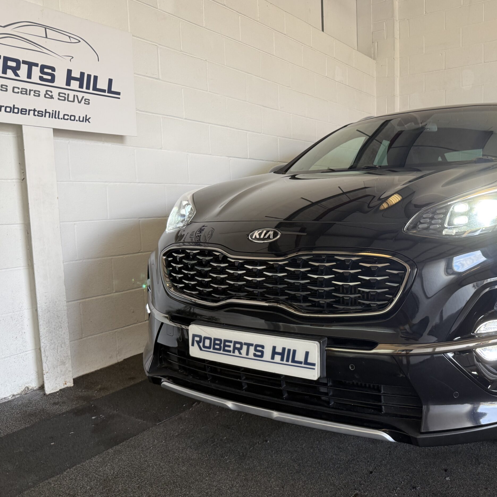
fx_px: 471
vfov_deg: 55.6
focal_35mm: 29
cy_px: 247
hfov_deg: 54.8
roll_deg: -0.1
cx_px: 319
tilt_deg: -4.8
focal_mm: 6.76
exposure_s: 1/105
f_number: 1.78
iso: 160
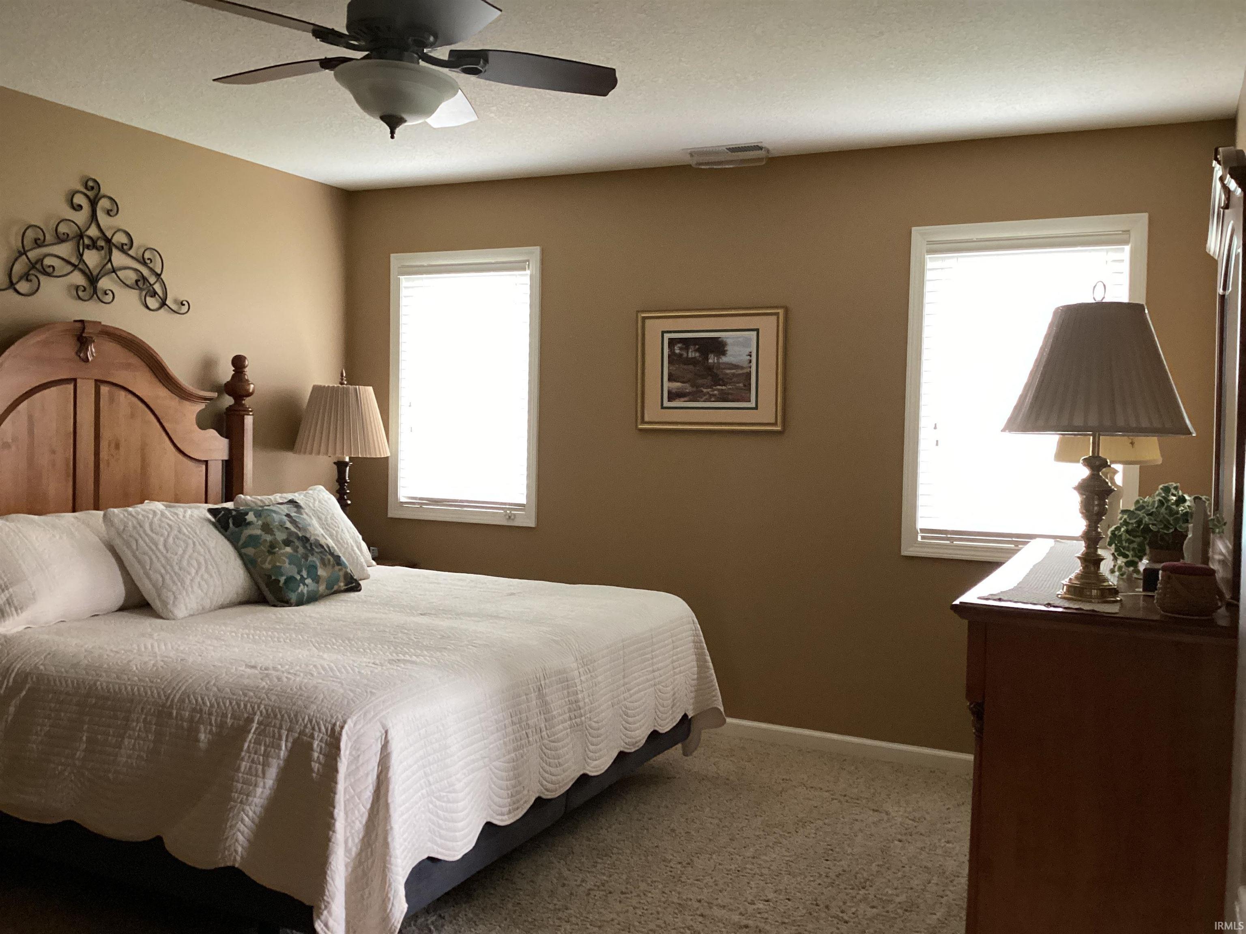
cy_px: 467
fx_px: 1116
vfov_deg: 45.4
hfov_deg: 58.4
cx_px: 623
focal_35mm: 31
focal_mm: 3.3
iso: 320
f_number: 2.4
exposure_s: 1/40
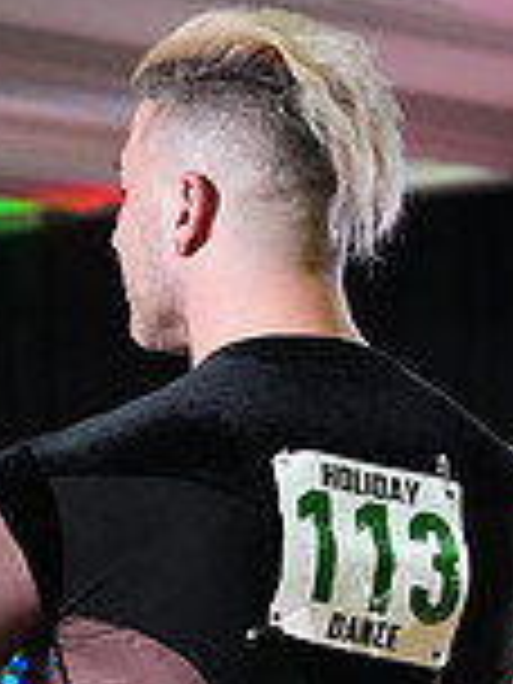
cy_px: 1143
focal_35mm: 315
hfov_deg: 4.7
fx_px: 6224
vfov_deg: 6.2
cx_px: -65
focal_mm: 86
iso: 8000
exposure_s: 1/400
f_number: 5
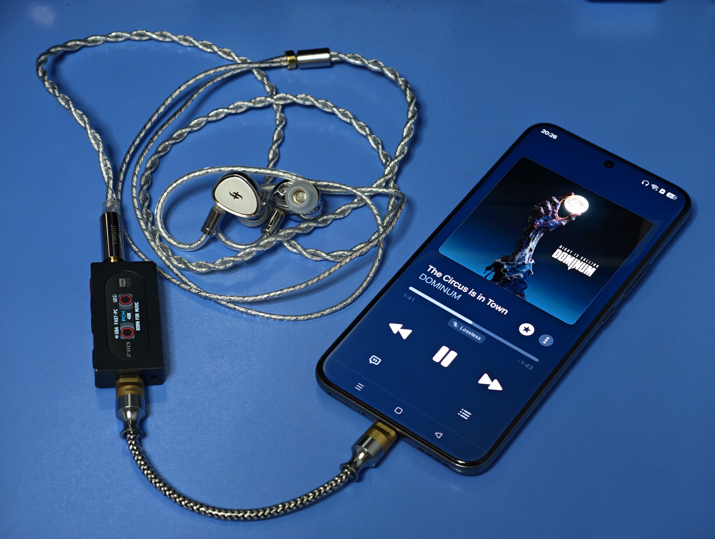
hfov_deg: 23.0
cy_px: 270
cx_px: 358
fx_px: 1758
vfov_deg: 17.4
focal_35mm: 85
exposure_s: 1/33
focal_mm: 22.48
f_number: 2.6
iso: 1000
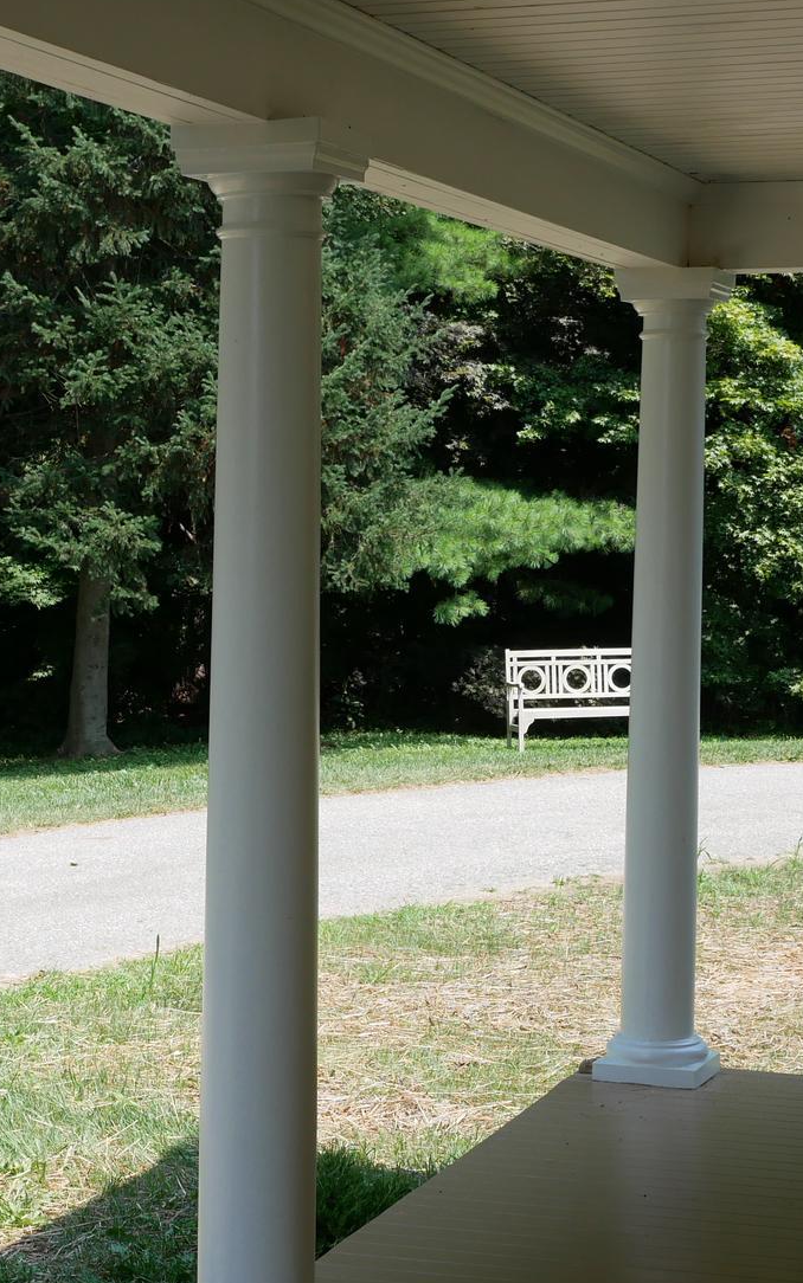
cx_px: 150
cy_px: 723
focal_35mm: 80
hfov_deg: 16.2
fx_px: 2800
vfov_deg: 25.8
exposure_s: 1/250
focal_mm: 20
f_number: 7.1
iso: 200
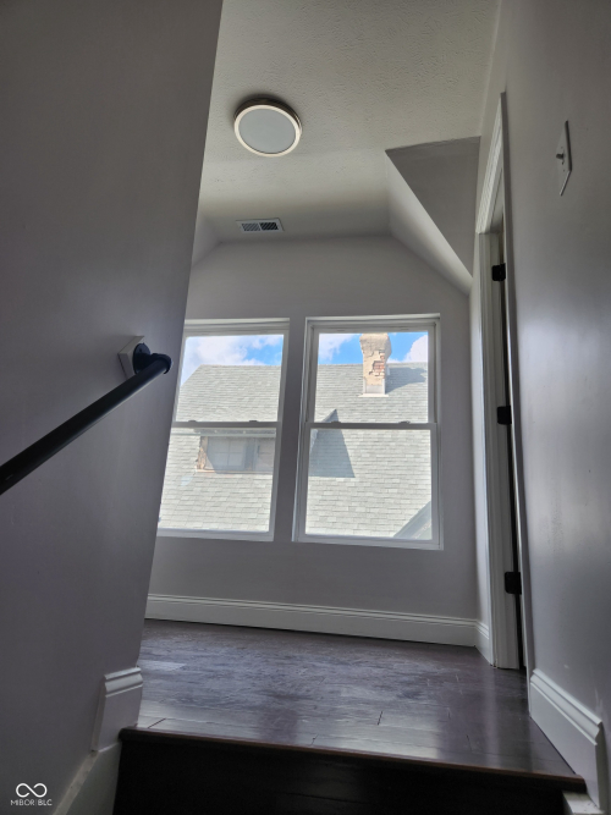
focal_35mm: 23
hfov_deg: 58.9
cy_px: 408
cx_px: 306
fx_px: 541
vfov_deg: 73.9
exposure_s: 1/180
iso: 20
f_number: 1.8
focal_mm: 5.4
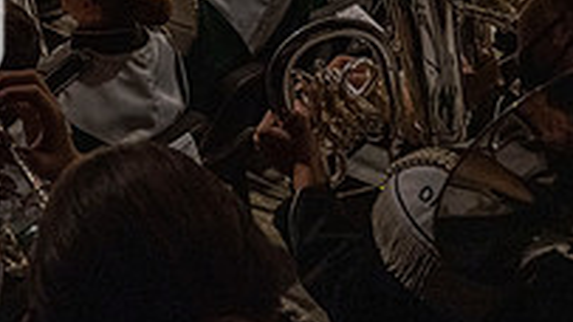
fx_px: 1094
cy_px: 16
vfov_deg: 16.5
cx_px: -209
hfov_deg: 24.8
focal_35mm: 72
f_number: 4
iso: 2500
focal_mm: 24
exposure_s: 1/500
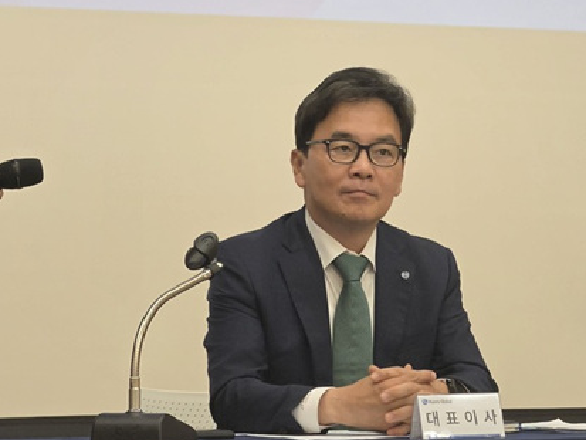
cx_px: 373
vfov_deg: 8.3
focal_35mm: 178
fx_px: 3014
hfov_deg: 11.1
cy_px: 196
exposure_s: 1/120
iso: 500
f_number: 2.9
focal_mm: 18.6
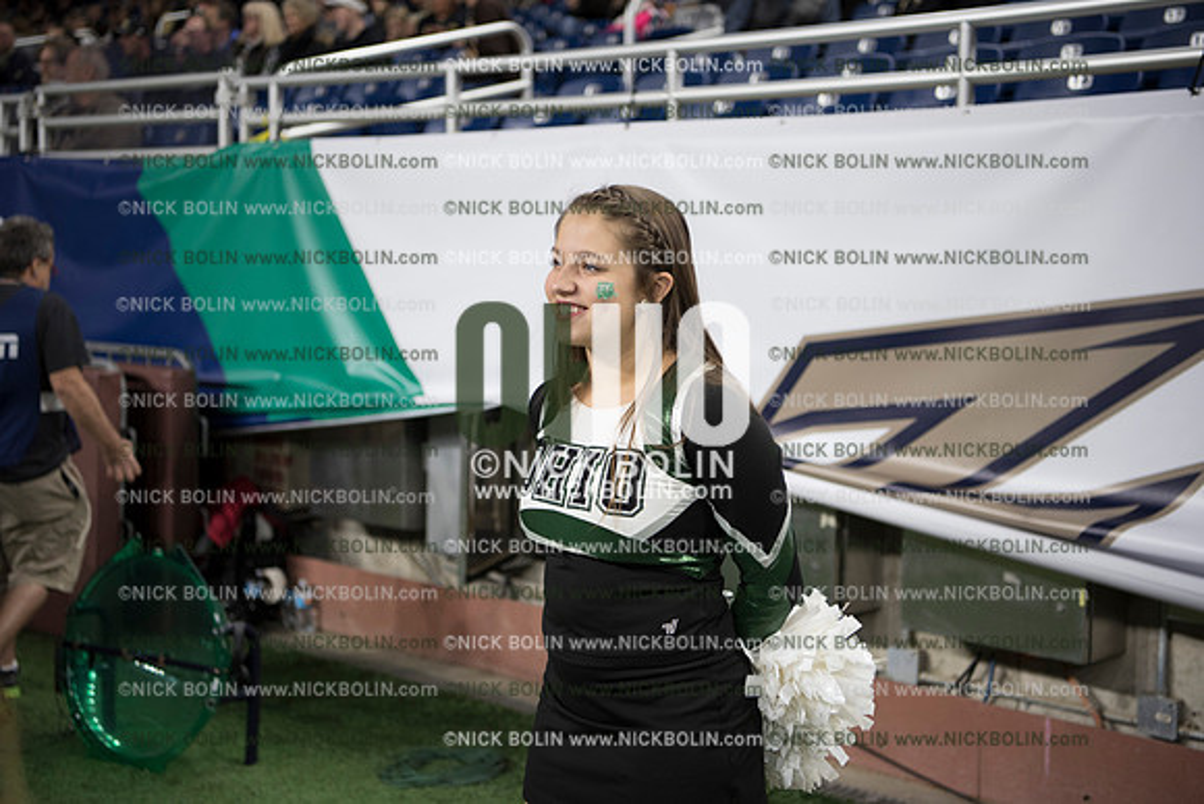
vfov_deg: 27.0
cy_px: 402
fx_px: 1673
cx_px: 602
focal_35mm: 50
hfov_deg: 39.6
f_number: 2.8
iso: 1250
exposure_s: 1/800
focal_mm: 50
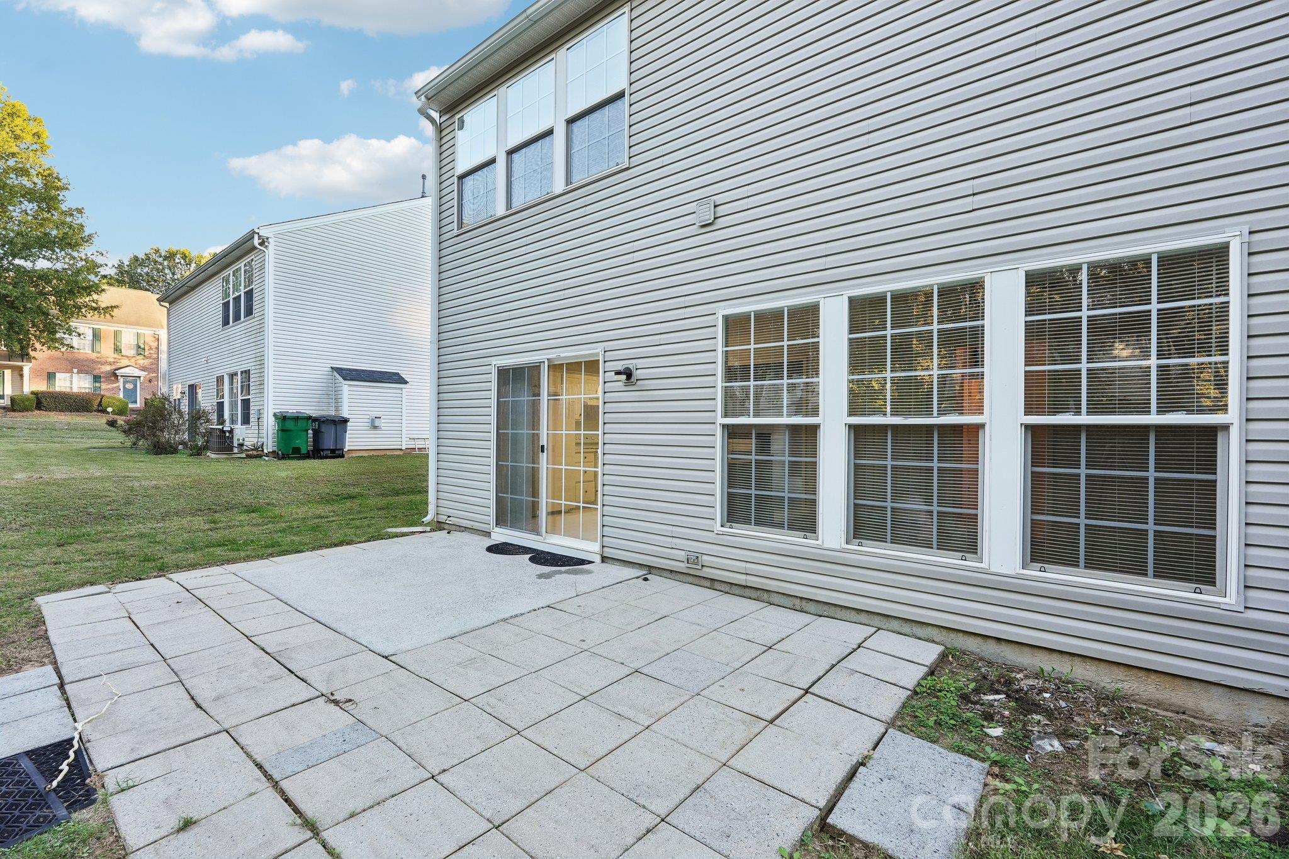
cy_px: 430
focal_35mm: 16
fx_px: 573
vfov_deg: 73.7
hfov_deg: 96.7
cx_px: 644
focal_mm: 16
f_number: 8
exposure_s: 1/30
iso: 320
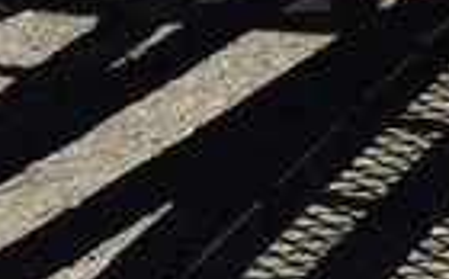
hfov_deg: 7.8
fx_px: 2847
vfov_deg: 5.0
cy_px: -818
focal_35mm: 233
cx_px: 1357
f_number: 2.2
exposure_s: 1/2933
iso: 40
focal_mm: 4.12
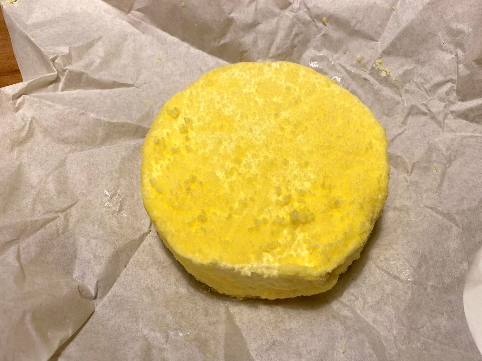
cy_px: 180
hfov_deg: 67.3
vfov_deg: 53.1
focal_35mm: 26
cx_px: 241
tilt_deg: -66.5
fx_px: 362
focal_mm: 4.25
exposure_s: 1/60
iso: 64
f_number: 1.8
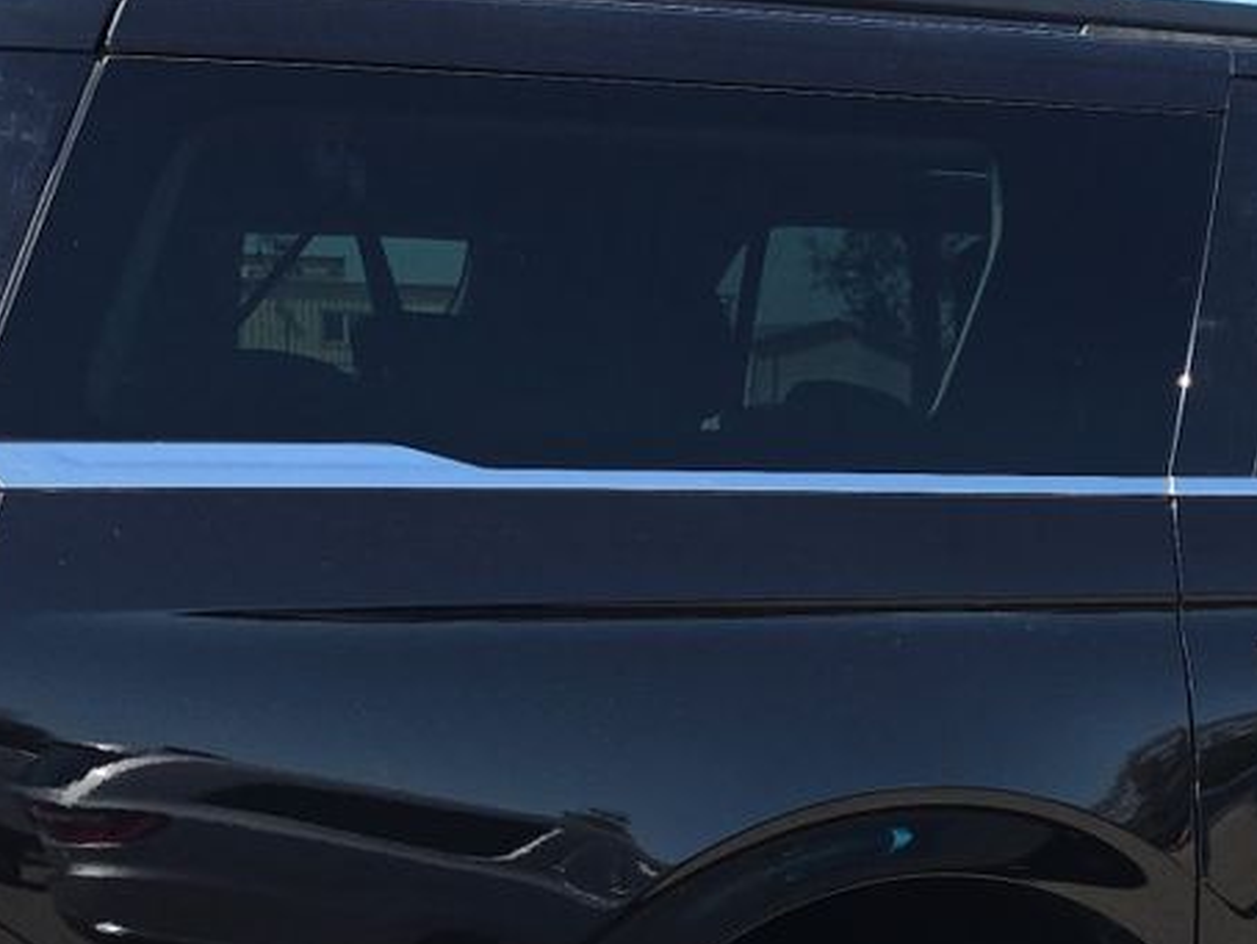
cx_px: 1074
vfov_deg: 18.0
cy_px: 808
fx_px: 2943
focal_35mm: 81
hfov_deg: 23.6
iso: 63
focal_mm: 6.5
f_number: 1.4
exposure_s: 1/3100
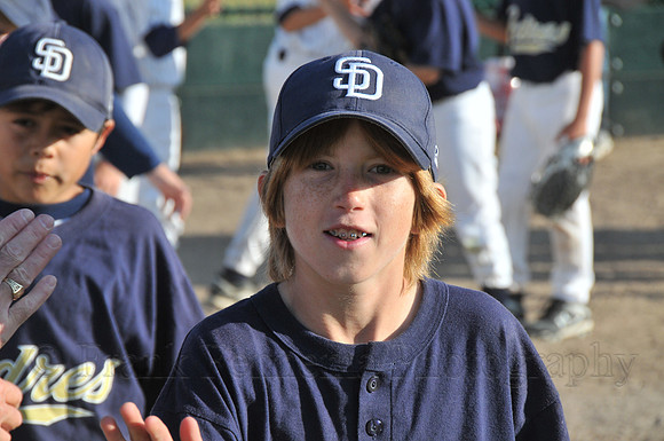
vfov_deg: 6.8
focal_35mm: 202
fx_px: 3730
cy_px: 220
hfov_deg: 10.2
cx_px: 332
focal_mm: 135
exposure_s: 1/500
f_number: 11
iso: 400
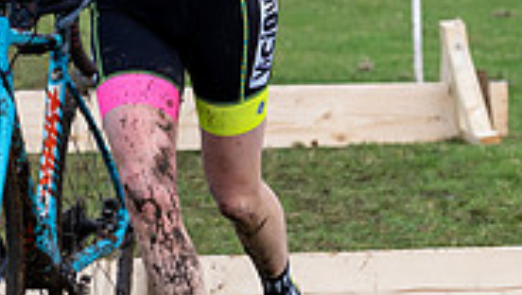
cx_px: 120
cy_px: -52
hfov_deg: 5.7
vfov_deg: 3.2
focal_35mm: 376
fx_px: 5210
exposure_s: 1/640
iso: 500
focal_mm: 70
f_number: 3.5
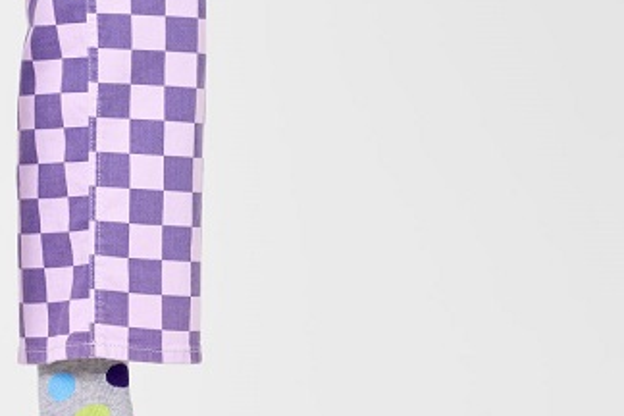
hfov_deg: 8.3
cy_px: 189
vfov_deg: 5.5
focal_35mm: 249
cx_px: 106
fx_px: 4316
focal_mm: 105
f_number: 13
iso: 100
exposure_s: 1/125
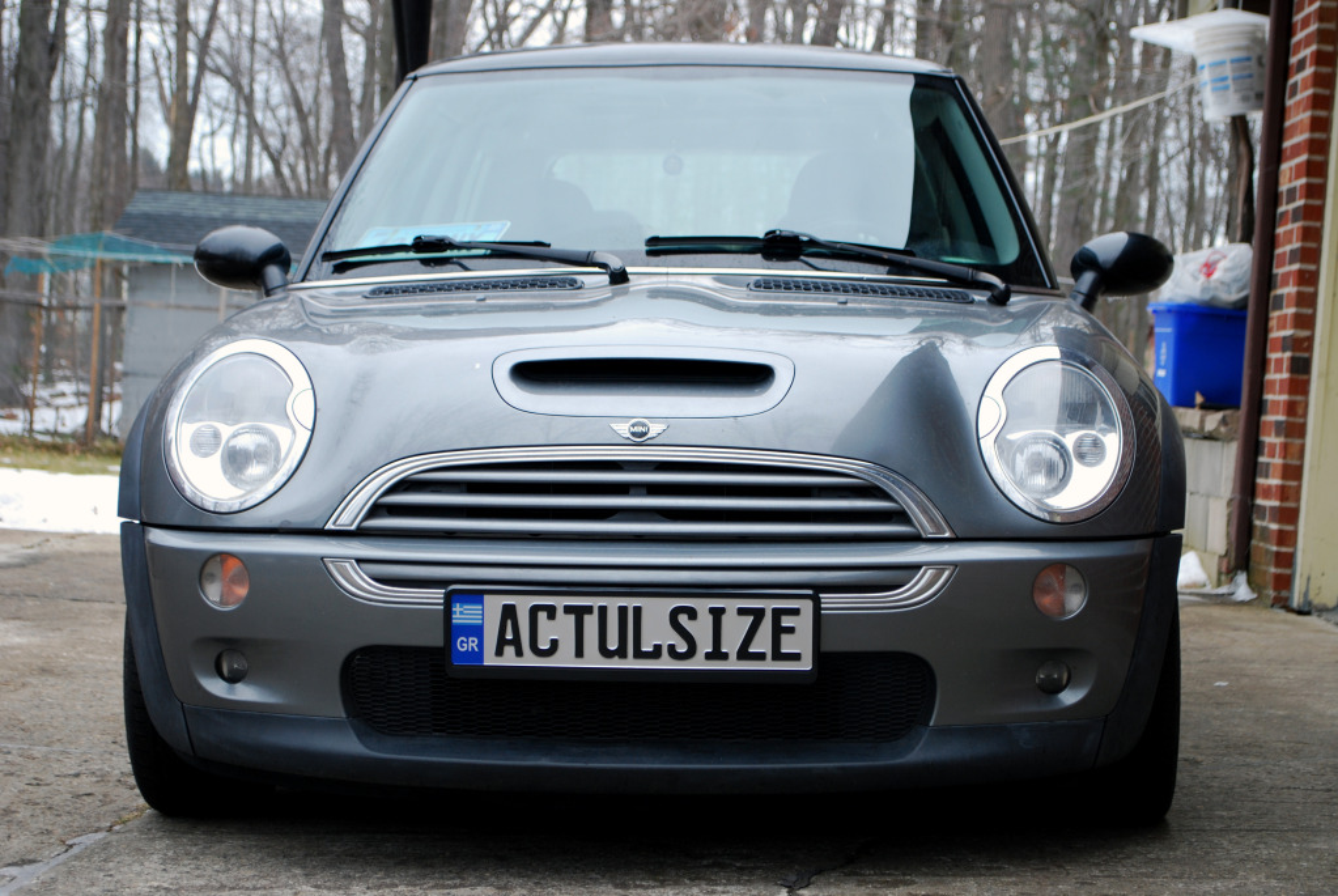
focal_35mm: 69
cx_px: 669
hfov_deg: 29.2
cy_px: 448
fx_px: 2568
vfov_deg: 19.8
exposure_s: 1/60
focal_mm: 46
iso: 200
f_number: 5.3
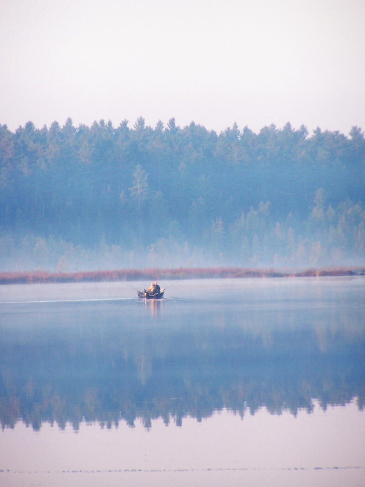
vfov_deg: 6.2
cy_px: 244
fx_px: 4456
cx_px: 182
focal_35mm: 317
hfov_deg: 4.7
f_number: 3.6
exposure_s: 1/250
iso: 140
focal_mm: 52.6
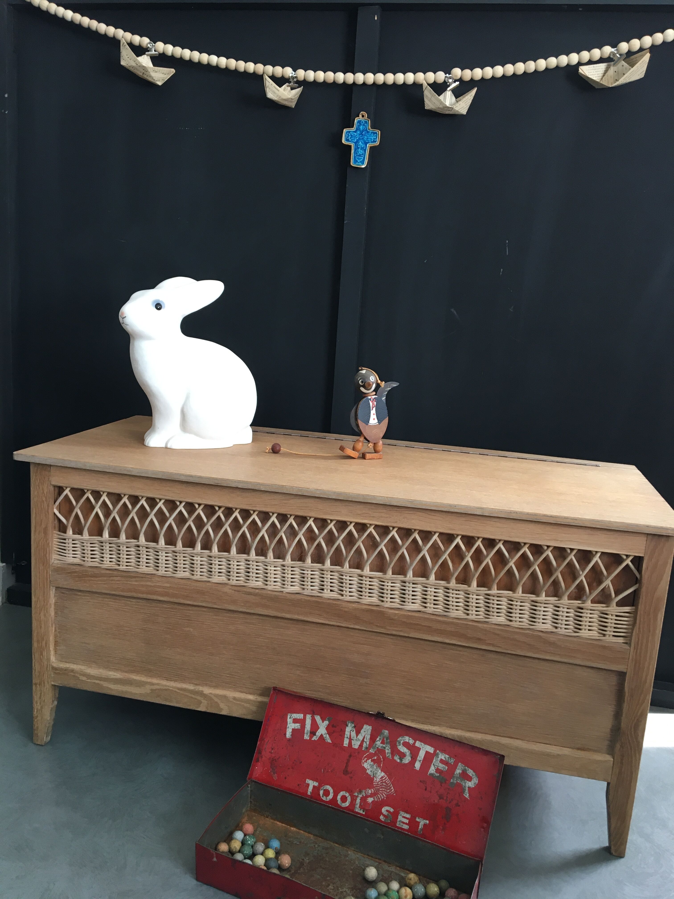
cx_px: 337
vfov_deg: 61.7
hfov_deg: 48.2
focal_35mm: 29
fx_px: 753
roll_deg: -2.2
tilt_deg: -10.7
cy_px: 450
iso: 100
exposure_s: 1/33
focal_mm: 4.15
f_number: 2.2
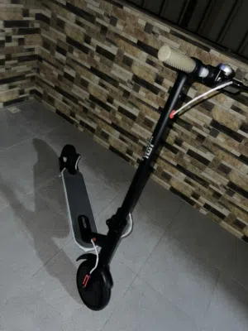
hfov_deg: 53.1
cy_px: 166
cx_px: 124
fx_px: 248
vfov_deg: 67.3
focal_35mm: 26
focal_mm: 5.7
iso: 80
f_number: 1.5
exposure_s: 1/4
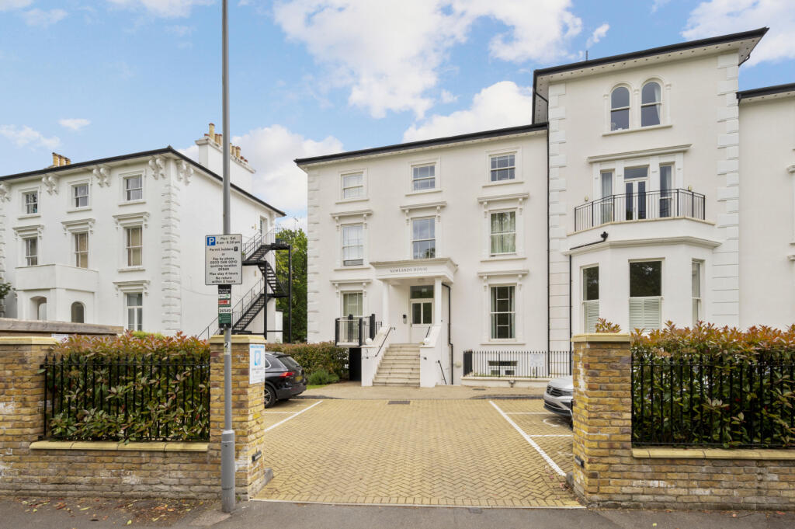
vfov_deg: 81.1
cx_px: 398
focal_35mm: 14
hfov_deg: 104.3
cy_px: 264
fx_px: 309
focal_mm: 14
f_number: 10
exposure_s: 1/80
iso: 200
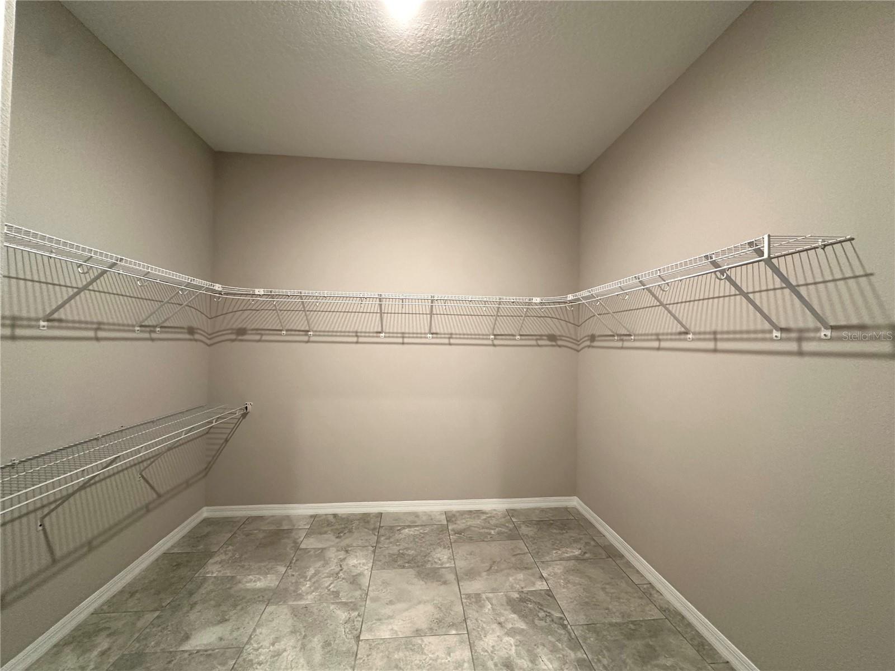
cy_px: 336
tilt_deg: +1.1
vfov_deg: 85.7
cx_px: 448
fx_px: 362
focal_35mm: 14
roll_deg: -1.2
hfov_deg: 102.1
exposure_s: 1/60
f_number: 2.2
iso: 320
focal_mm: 2.22
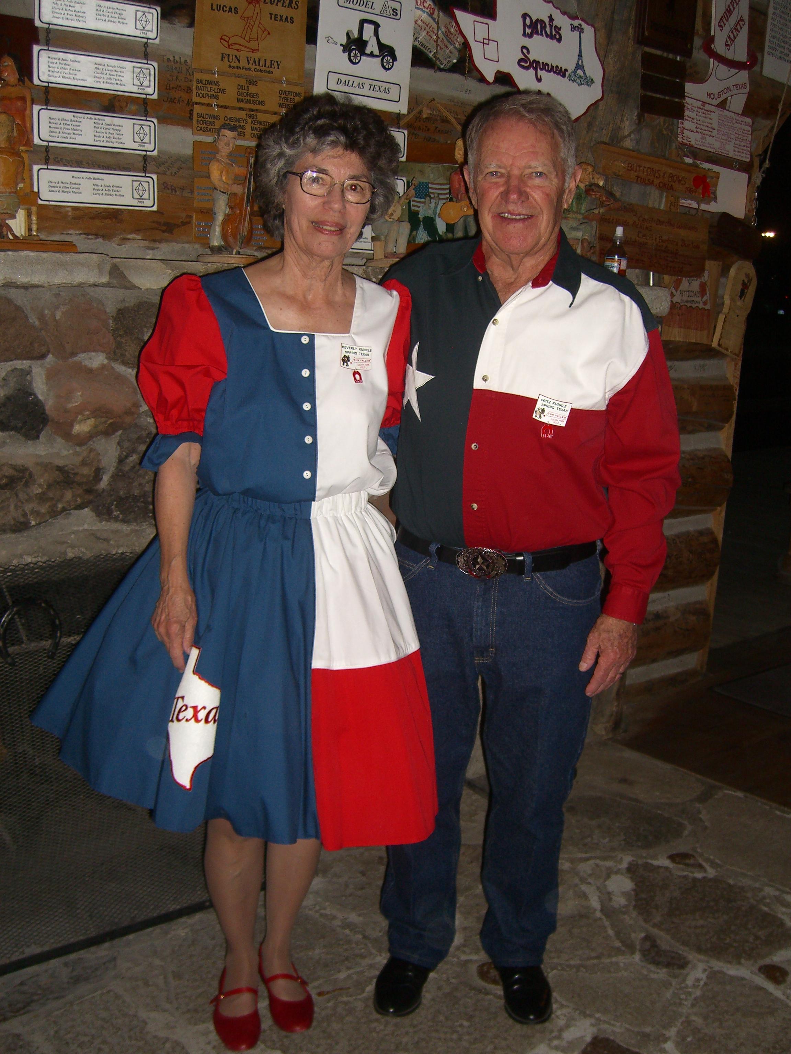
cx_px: 396
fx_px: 1158
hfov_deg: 37.7
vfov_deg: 49.0
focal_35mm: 38
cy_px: 527
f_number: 2.8
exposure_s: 1/60
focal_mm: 7.9
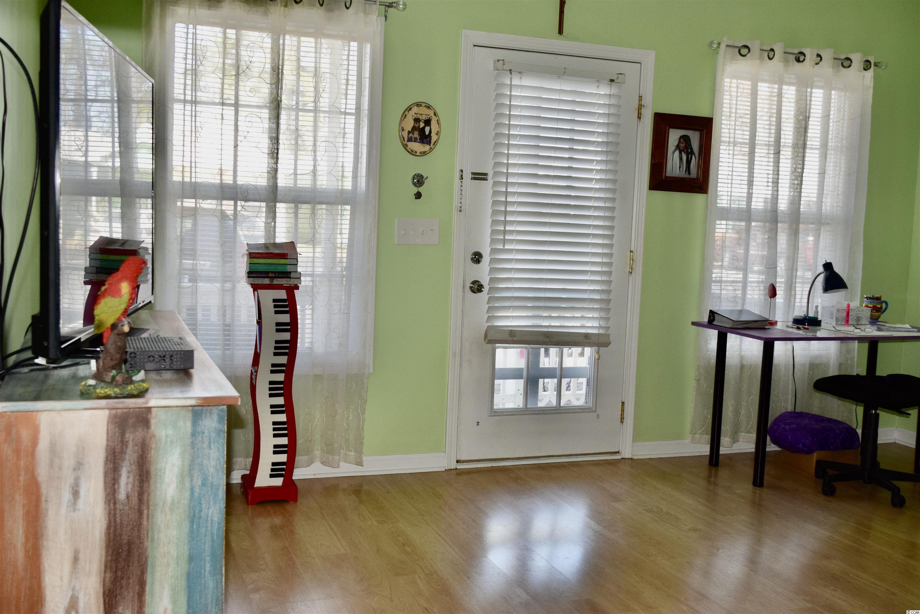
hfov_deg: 51.3
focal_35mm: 38
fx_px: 958
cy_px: 307
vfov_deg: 35.5
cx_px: 460
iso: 500
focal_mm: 25
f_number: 5.6
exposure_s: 1/125
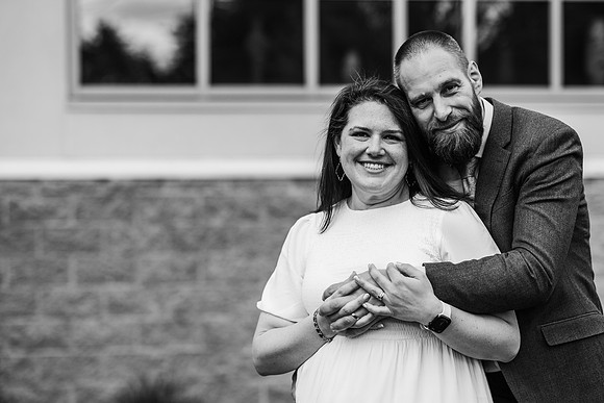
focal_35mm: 85
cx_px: 302
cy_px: 202
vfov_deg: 16.1
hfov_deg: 23.9
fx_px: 1426
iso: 250
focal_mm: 85
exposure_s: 1/2000
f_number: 2.5
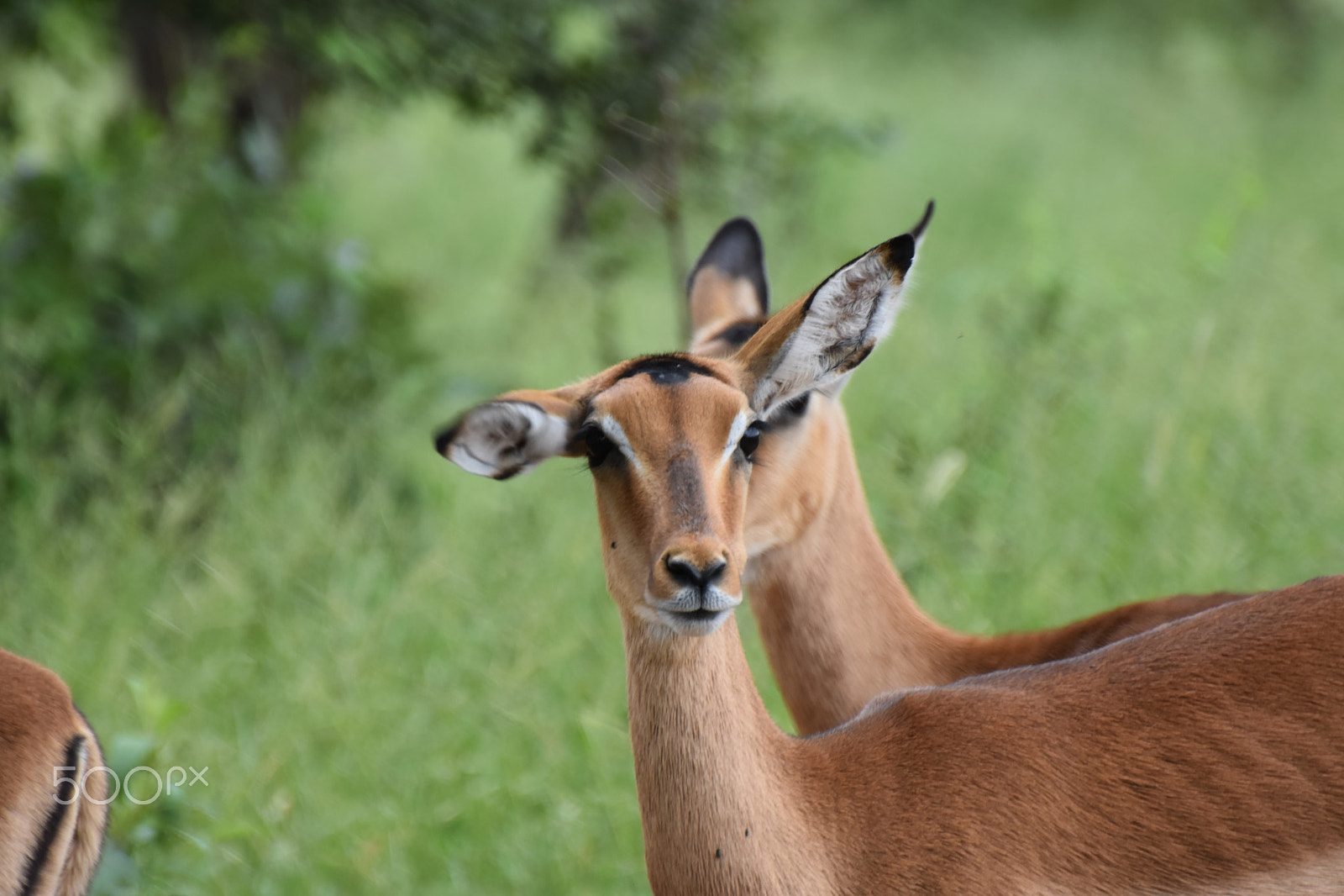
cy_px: 448
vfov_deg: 3.1
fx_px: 16795
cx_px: 672
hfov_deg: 4.6
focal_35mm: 450
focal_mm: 300
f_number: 5.6
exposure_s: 1/350
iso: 400
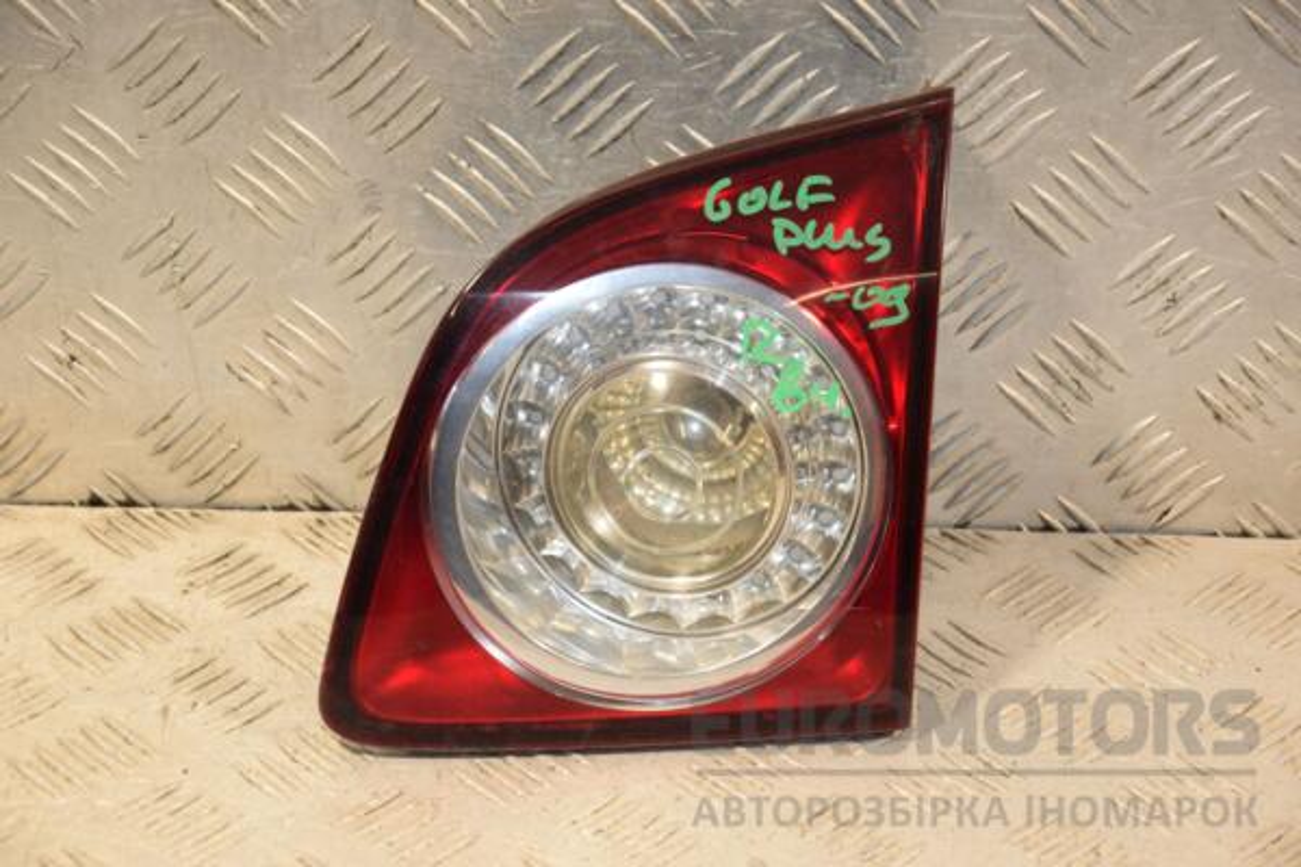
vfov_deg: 13.0
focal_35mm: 105
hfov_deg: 19.5
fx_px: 3794
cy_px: 434
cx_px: 650
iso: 800
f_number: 5.3
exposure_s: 1/200
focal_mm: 70
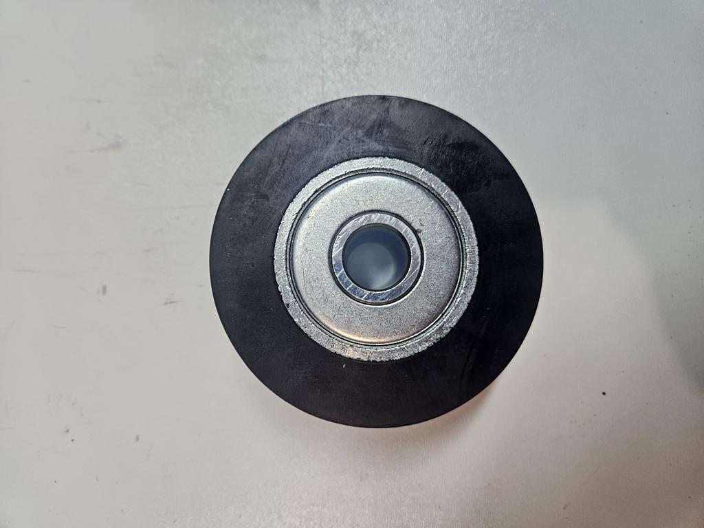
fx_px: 468
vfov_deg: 58.9
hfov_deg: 73.9
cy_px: 264
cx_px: 352
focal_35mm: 23
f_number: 1.8
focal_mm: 5.4
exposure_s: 1/100
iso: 160
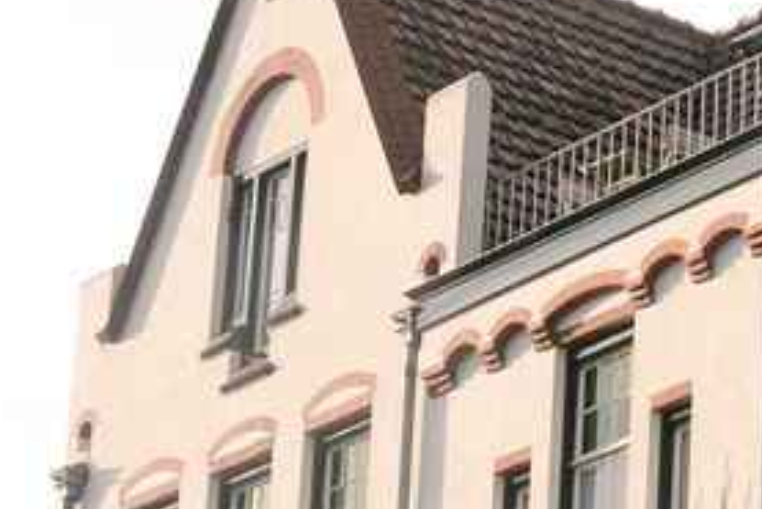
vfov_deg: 7.2
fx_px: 4024
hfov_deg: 10.4
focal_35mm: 190
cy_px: 625
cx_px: 1213
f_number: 7.1
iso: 100
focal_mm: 22
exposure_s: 1/200
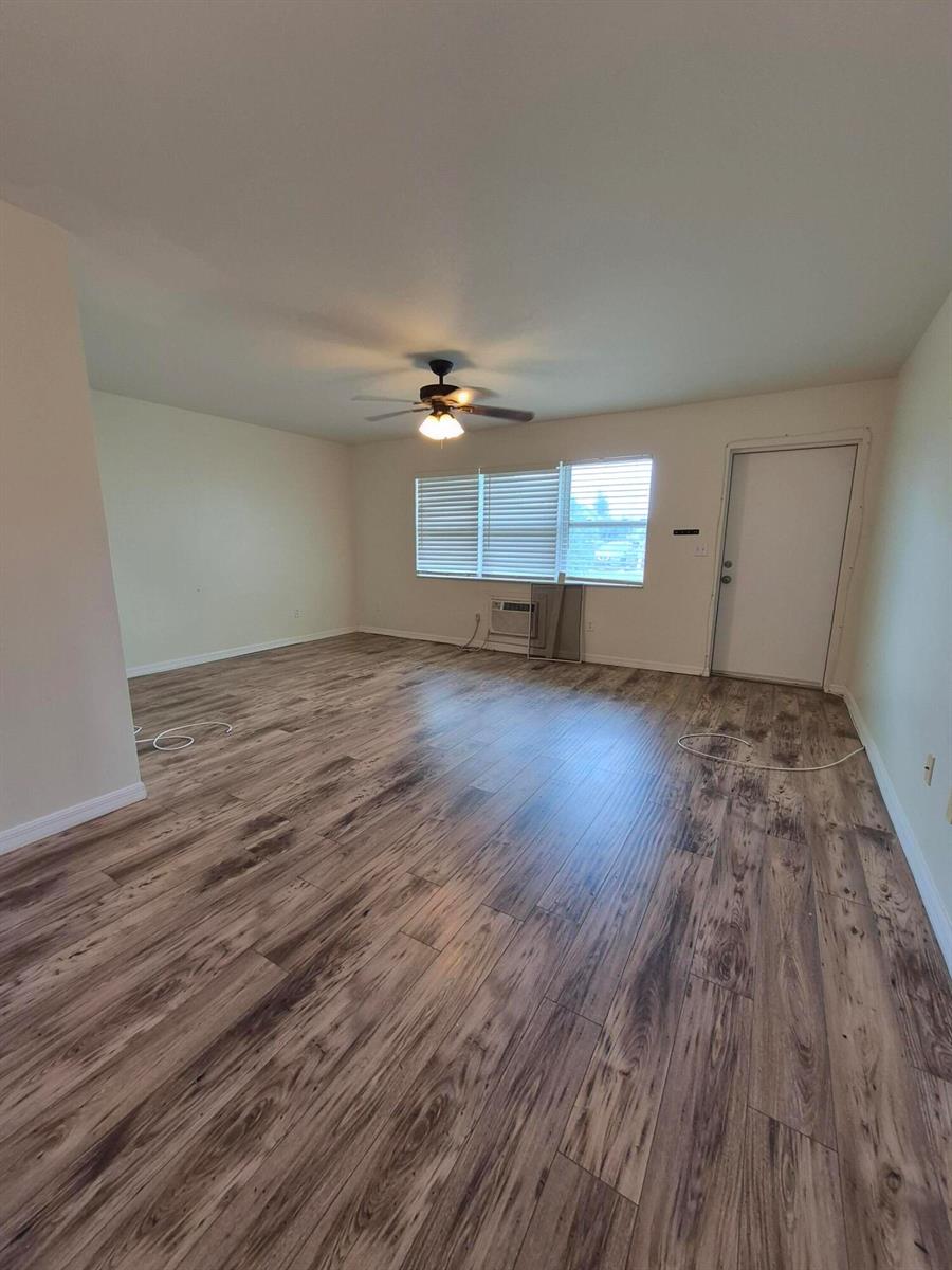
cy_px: 635
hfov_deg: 89.9
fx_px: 477
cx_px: 476
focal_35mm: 13
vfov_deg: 106.2
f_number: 2.2
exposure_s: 1/60
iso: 100
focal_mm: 1.74
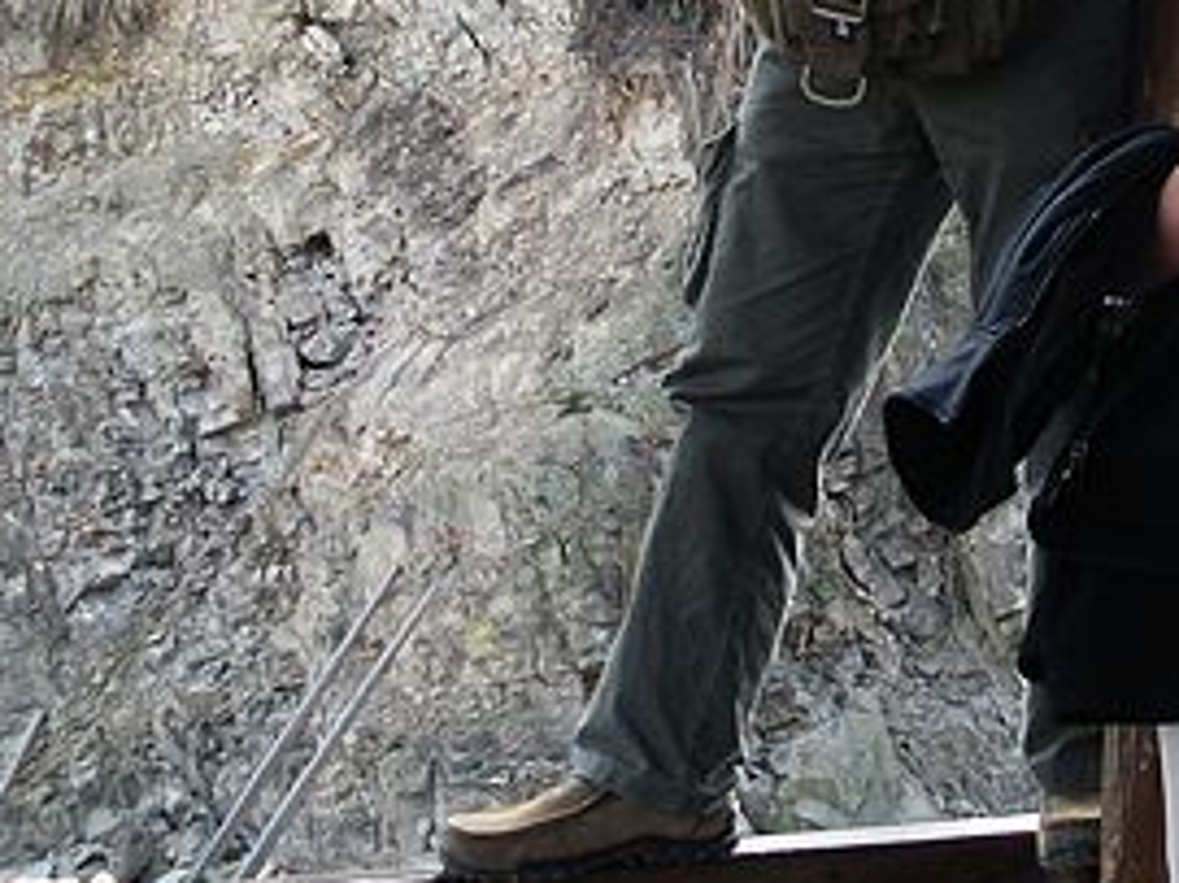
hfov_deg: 19.9
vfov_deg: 15.2
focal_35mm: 95
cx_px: 1240
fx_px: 3234
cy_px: -46
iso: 79
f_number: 3.5
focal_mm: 6.3
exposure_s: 1/59.8
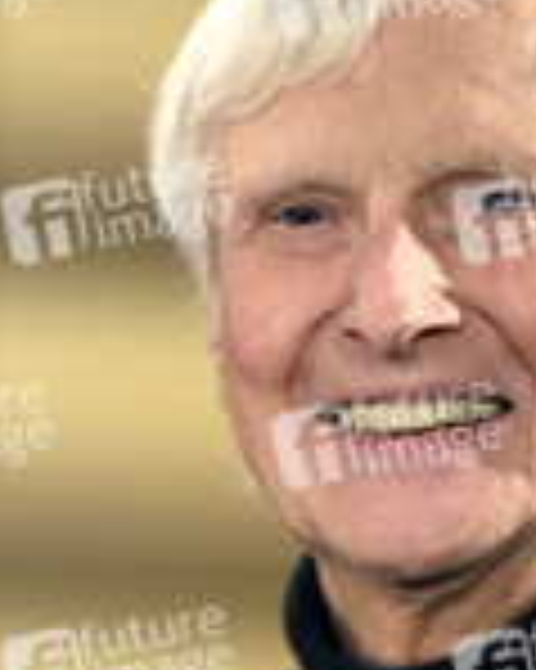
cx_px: -2
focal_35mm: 384
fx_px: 7622
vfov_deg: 5.0
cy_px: 549
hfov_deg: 4.0
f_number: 2
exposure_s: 1/250
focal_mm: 135
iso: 1000
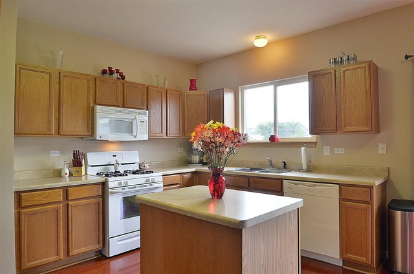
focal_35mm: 22
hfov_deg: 77.4
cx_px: 207
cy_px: 137
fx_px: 258
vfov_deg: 55.9
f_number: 8
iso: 200
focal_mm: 15
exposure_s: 1/25
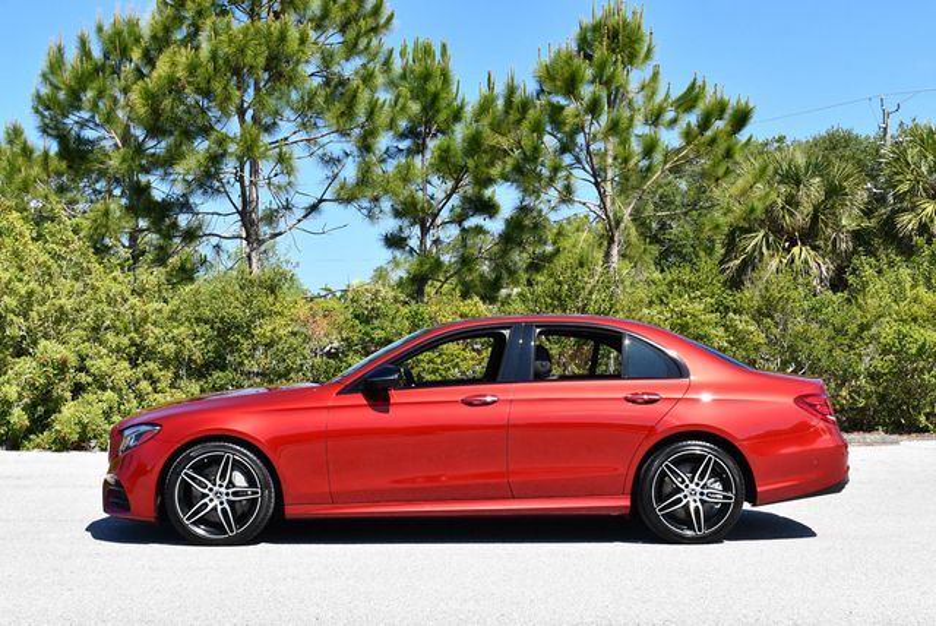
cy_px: 313
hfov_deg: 38.2
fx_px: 1353
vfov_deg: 26.0
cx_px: 468
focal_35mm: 52
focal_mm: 26
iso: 160
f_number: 8
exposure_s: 1/250
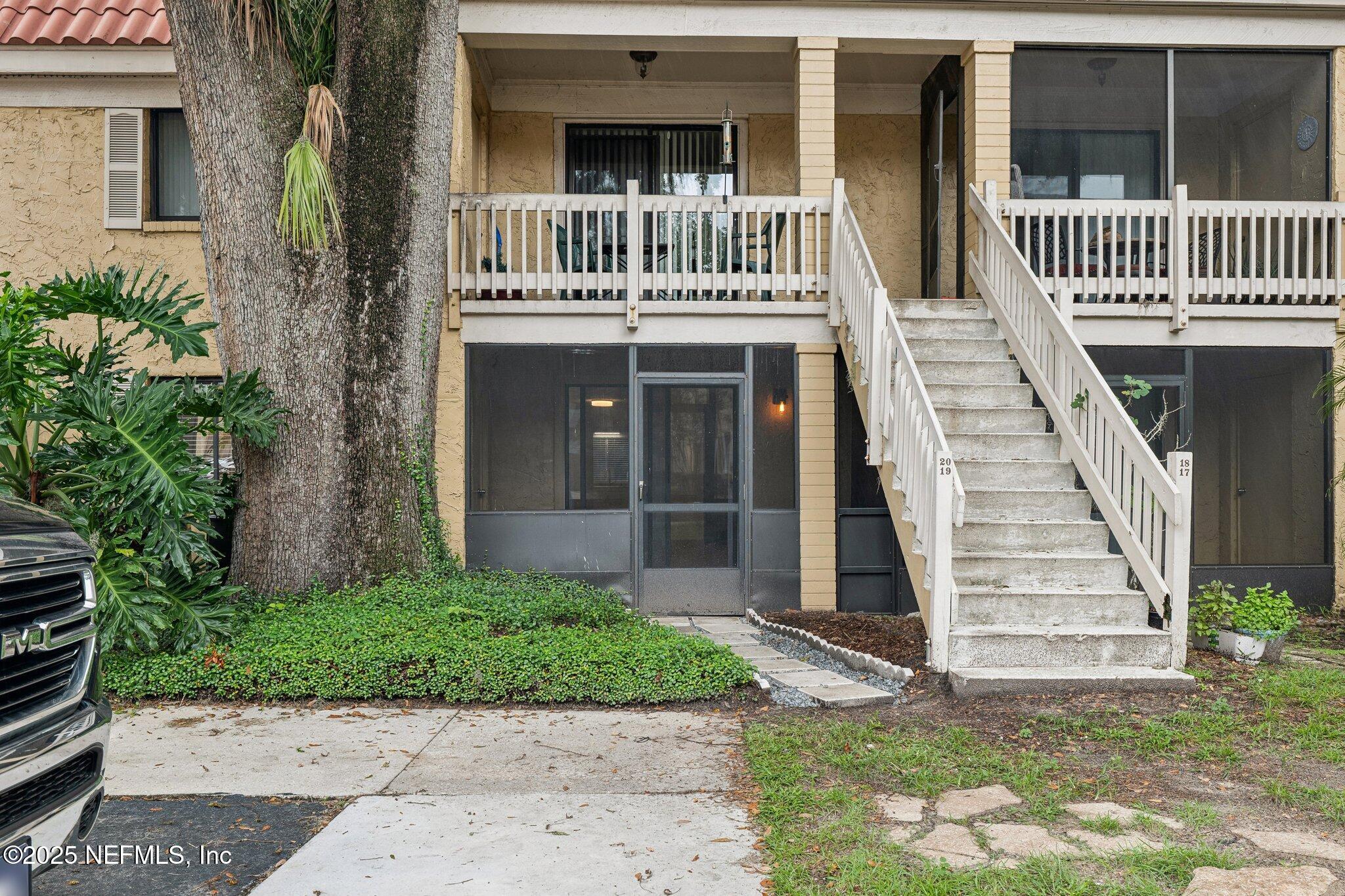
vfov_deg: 46.4
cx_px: 672
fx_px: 1046
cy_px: 448
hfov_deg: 65.5
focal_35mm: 28
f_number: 8
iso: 400
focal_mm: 28
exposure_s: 1/50
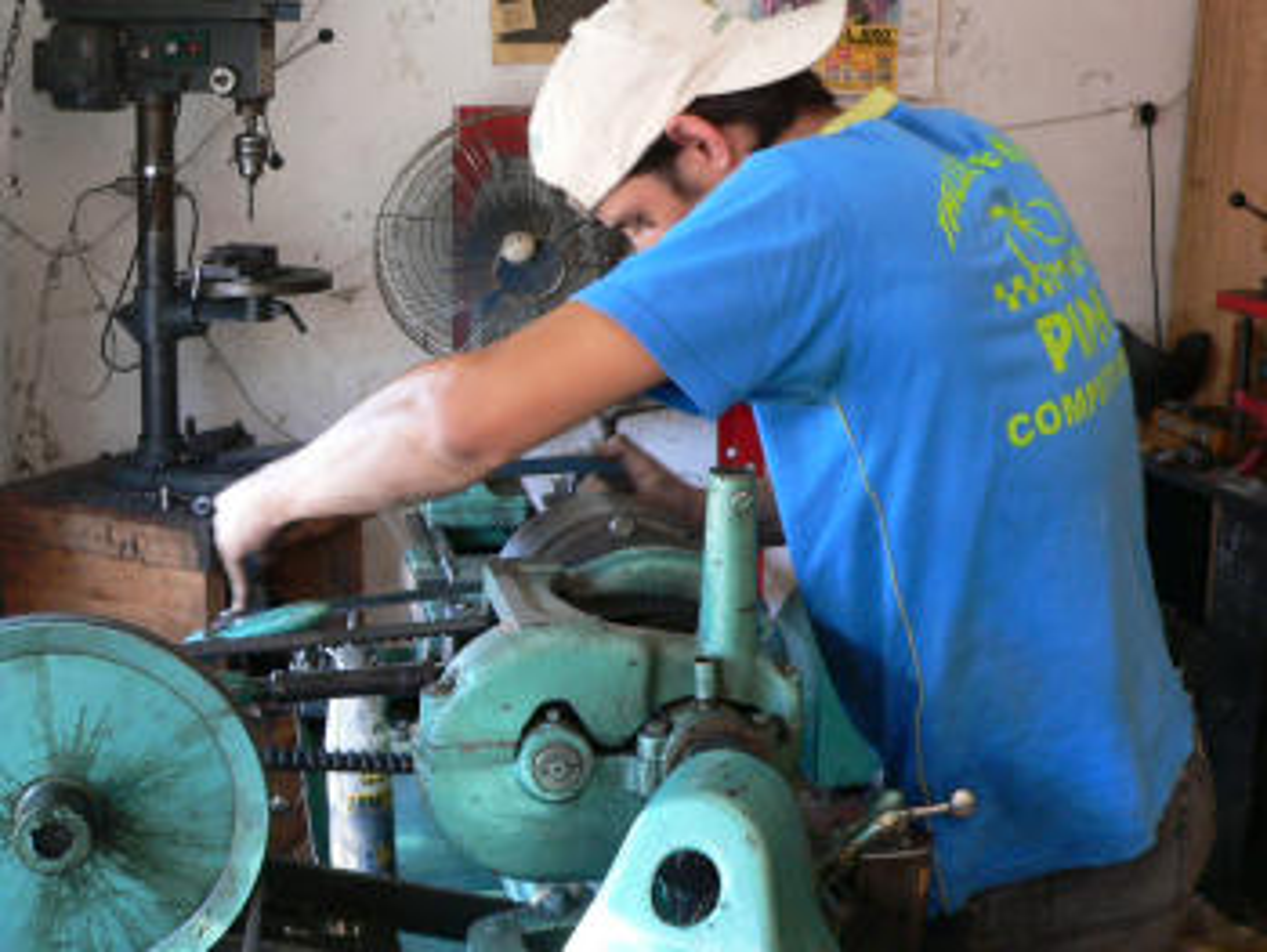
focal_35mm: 36
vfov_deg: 39.7
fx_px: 1319
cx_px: 634
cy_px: 476
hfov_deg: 51.3
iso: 200
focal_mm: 6
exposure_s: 1/50
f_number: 2.8
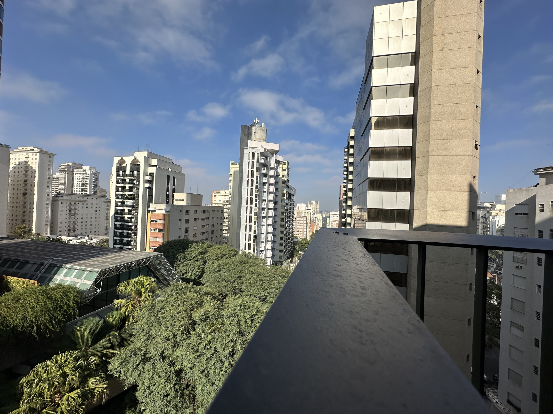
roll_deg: -2.7
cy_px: 207
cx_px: 276
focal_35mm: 14
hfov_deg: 102.1
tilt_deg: -0.2
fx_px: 224
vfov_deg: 85.7
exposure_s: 1/2959
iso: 50
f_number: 2.2
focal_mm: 2.22
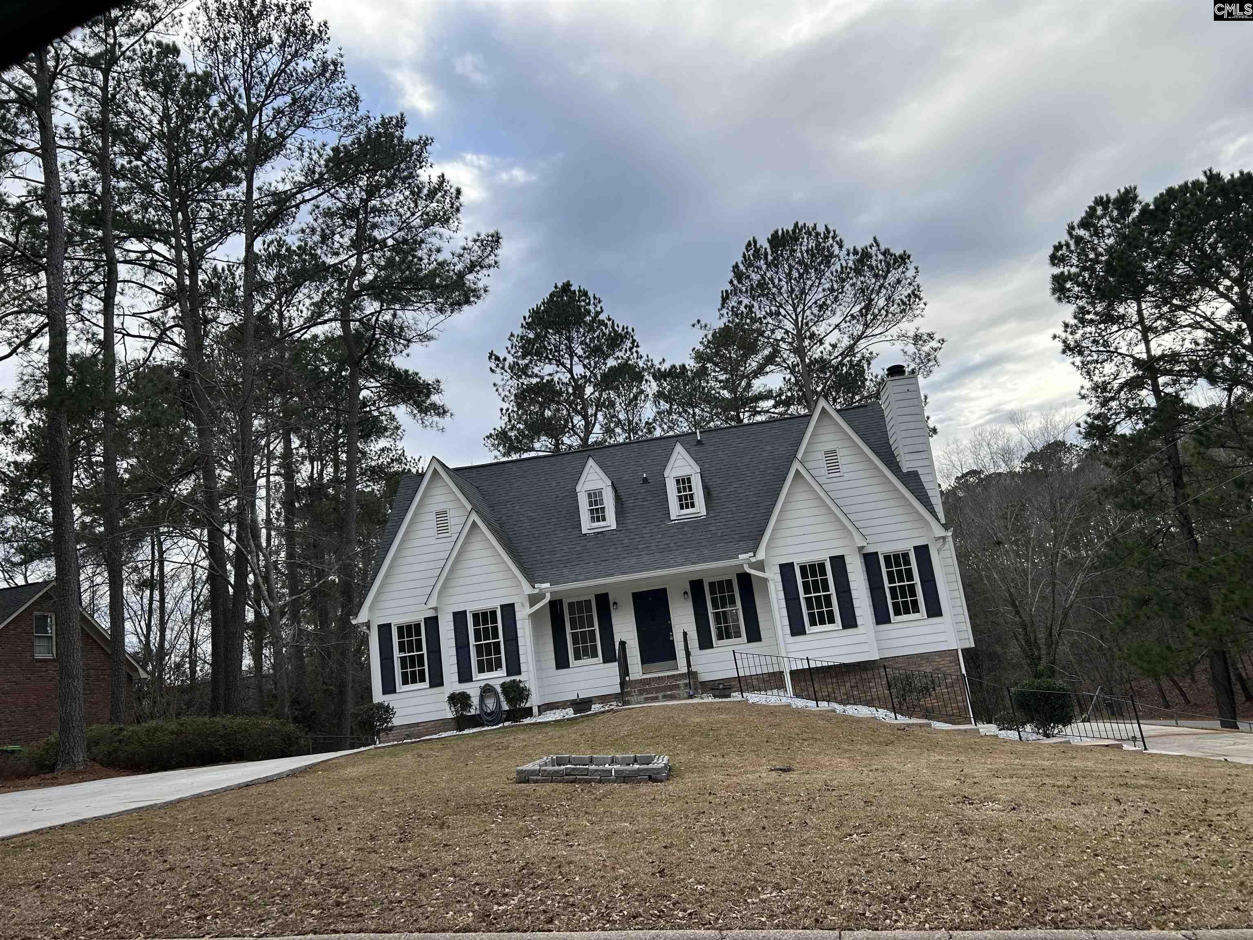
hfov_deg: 67.3
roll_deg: +9.4
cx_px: 626
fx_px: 941
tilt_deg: +11.9
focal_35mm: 26
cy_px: 470
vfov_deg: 53.1
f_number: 1.5
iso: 50
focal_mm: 5.7
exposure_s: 1/1553
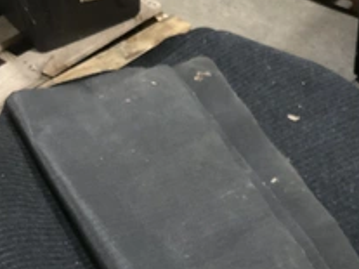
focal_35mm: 56
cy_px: 205
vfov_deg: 25.7
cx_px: 203
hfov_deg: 34.3
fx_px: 580
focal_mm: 3
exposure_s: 1/24
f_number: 1.8
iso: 500
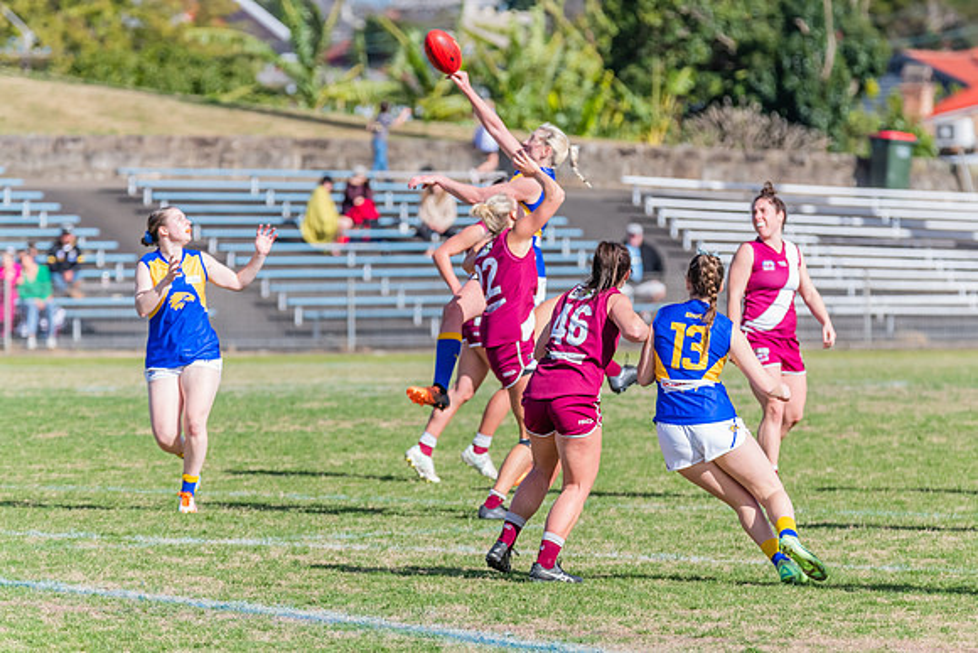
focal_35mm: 411
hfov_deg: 5.0
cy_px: 301
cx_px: 548
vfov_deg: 3.3
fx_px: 11166
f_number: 9
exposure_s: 1/1600
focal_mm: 360
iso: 800
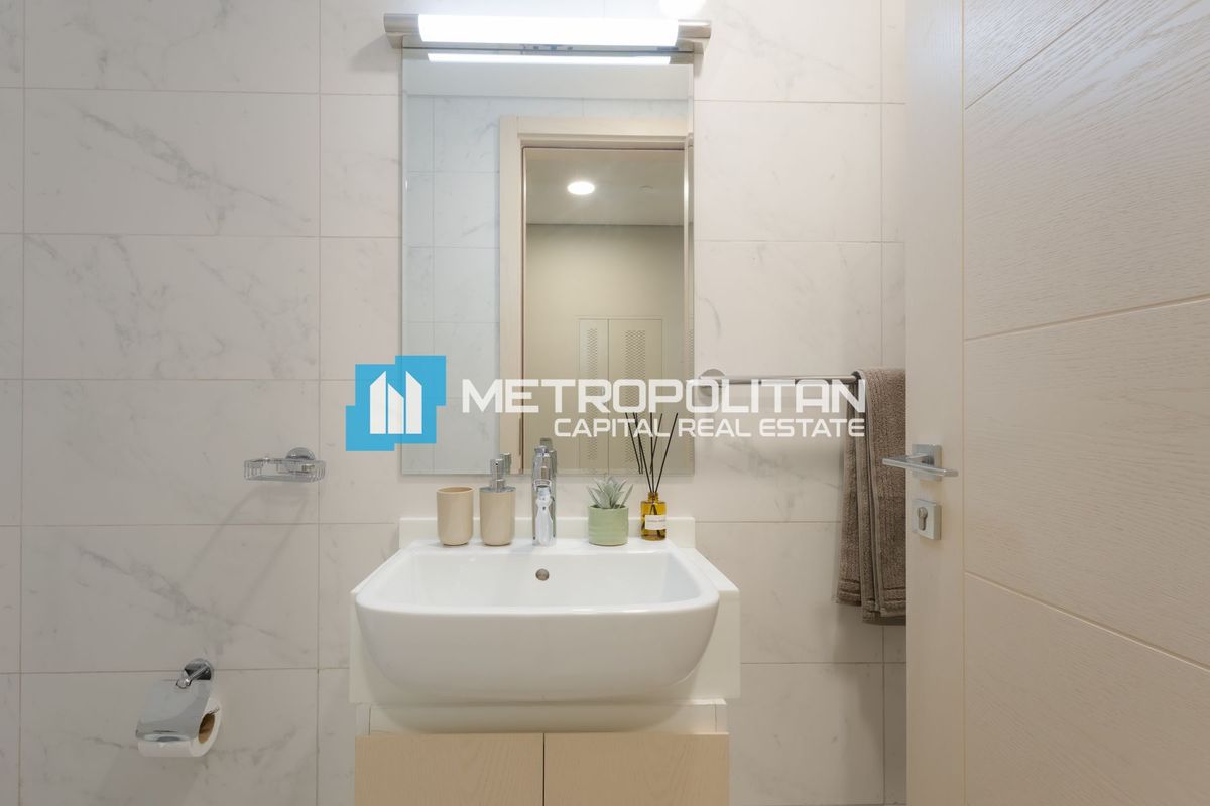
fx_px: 471
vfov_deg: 81.2
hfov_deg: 104.3
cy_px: 403
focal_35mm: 14
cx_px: 605
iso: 250
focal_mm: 14
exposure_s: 1/5
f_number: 8
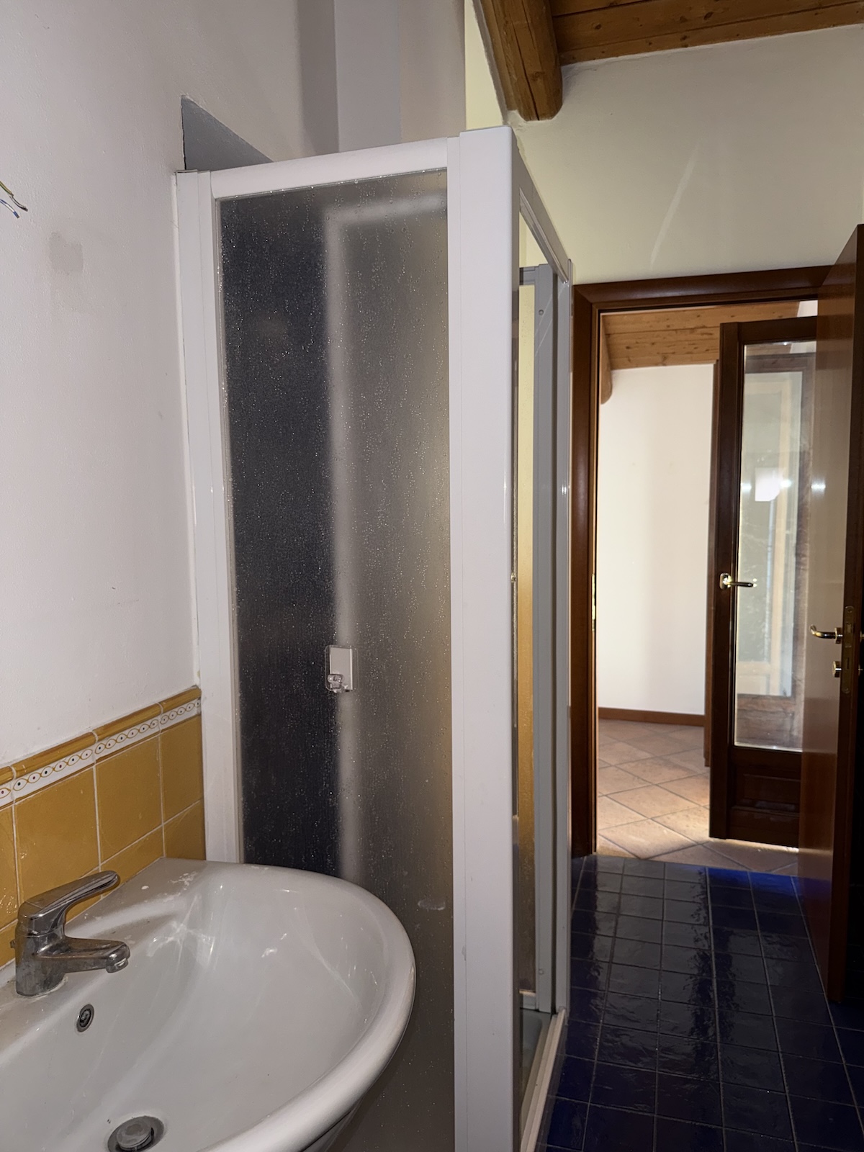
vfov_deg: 71.6
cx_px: 432
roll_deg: +0.7
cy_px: 576
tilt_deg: -5.3
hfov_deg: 56.8
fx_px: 799
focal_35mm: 24
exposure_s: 1/13
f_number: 1.78
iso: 80
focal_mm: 6.76
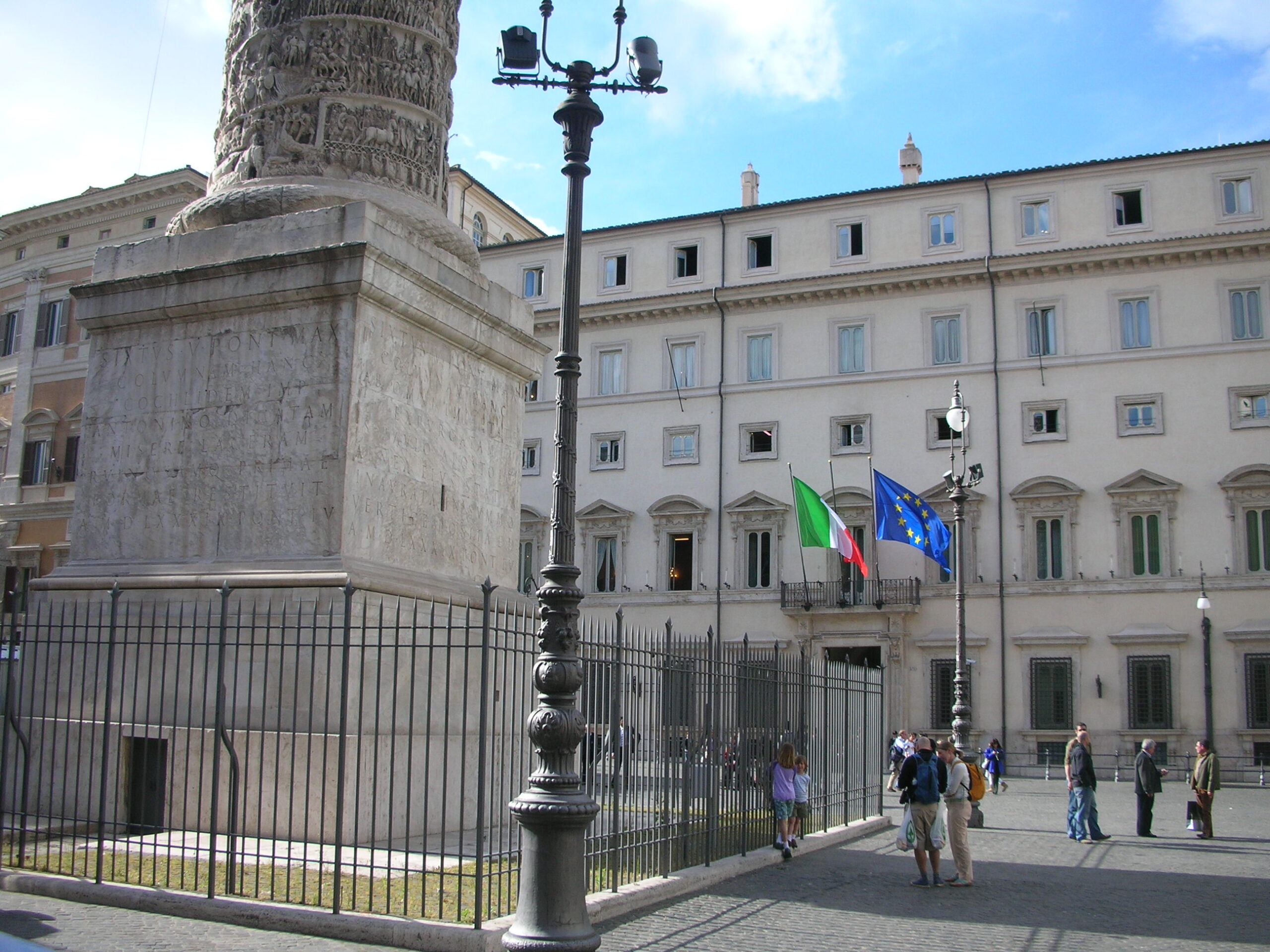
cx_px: 635
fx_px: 1284
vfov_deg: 40.7
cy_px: 476
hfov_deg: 52.6
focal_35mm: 35
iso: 50
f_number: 8.5
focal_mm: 5.8
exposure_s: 1/53.3
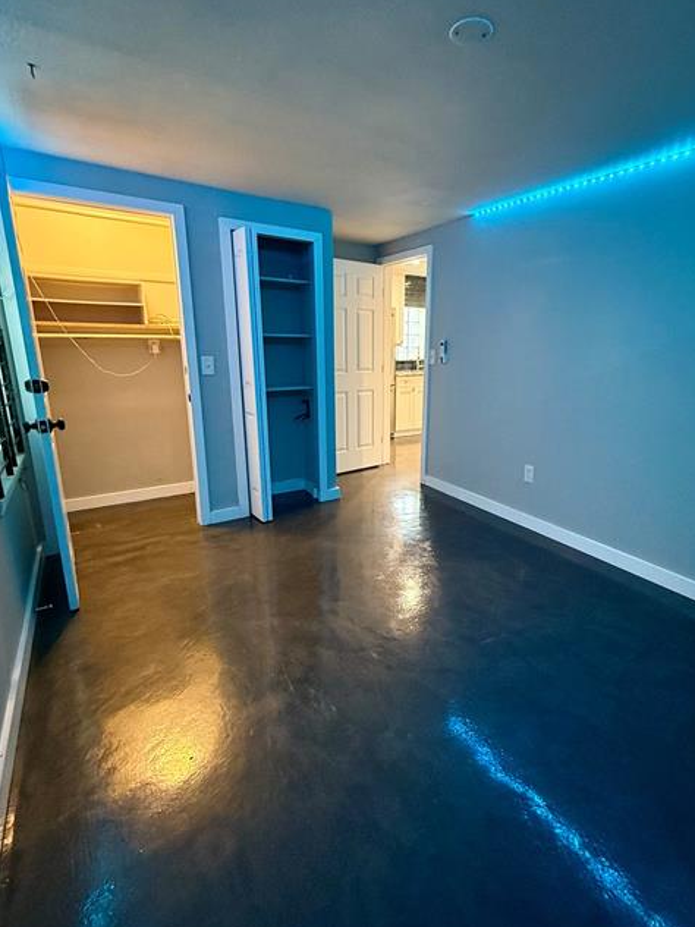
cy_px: 455
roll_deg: -1.5
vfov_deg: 91.0
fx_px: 455
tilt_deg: -13.4
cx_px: 396
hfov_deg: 74.3
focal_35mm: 17
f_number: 2.2
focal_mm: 2.22
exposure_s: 1/41
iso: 400
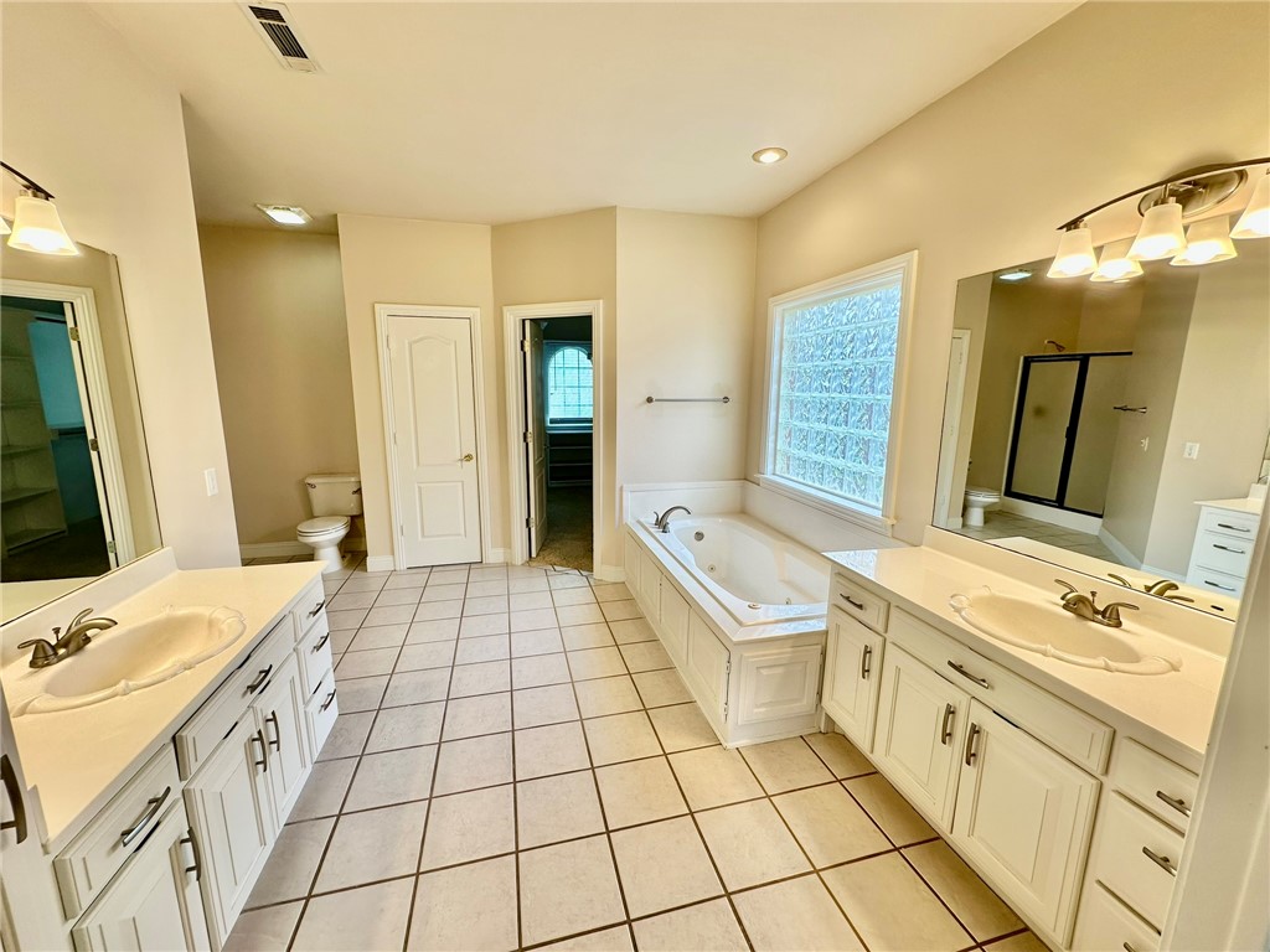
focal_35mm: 14
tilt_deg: -10.3
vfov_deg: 85.7
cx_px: 635
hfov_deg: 102.1
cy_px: 476
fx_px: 514
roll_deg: -0.4
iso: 40
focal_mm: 2.22
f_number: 2.2
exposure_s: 1/150
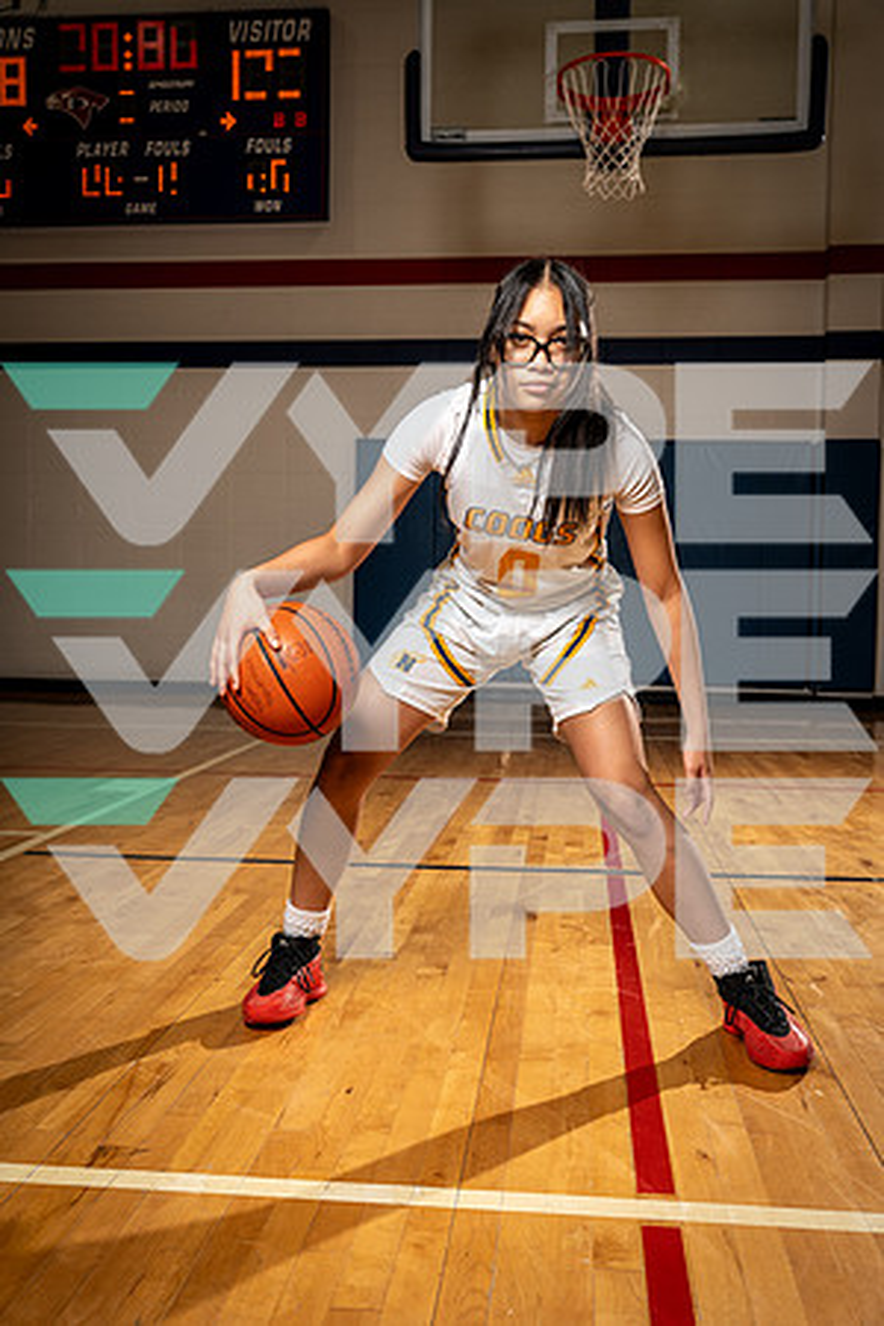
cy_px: 663
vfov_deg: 54.4
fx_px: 1289
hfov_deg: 37.9
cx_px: 442
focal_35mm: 35
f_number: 5.6
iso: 125
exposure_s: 1/250
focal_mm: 35
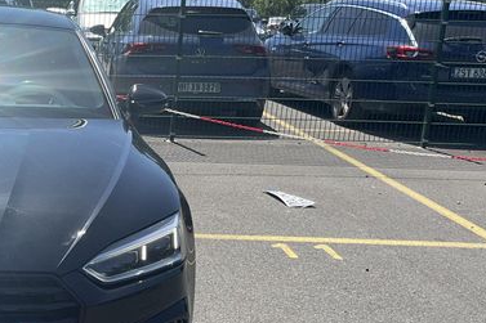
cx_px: -26
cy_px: 264
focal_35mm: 64
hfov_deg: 28.9
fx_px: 864
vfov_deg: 20.9
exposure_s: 1/1311
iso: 25
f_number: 1.8
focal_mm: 3
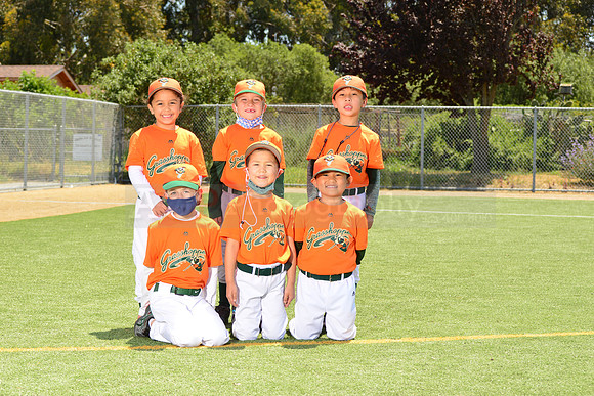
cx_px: 297
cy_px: 198
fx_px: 1568
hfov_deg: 21.5
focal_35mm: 95
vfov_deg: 14.4
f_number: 11
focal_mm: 95
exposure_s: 1/250
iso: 250
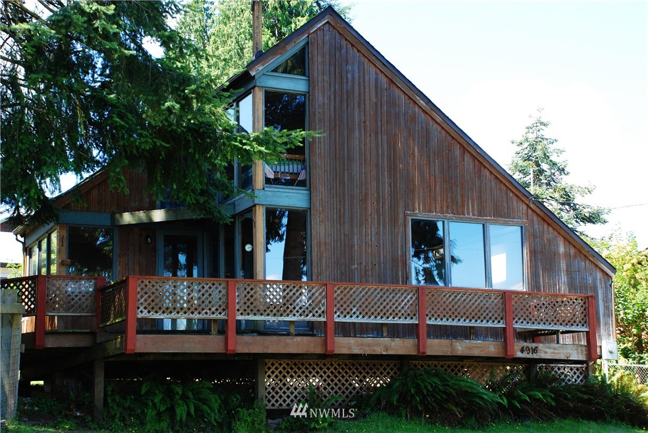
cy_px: 216
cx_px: 324
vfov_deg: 20.6
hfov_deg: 30.5
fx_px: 1189
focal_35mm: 66
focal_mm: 44
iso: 400
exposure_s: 1/200
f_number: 6.3
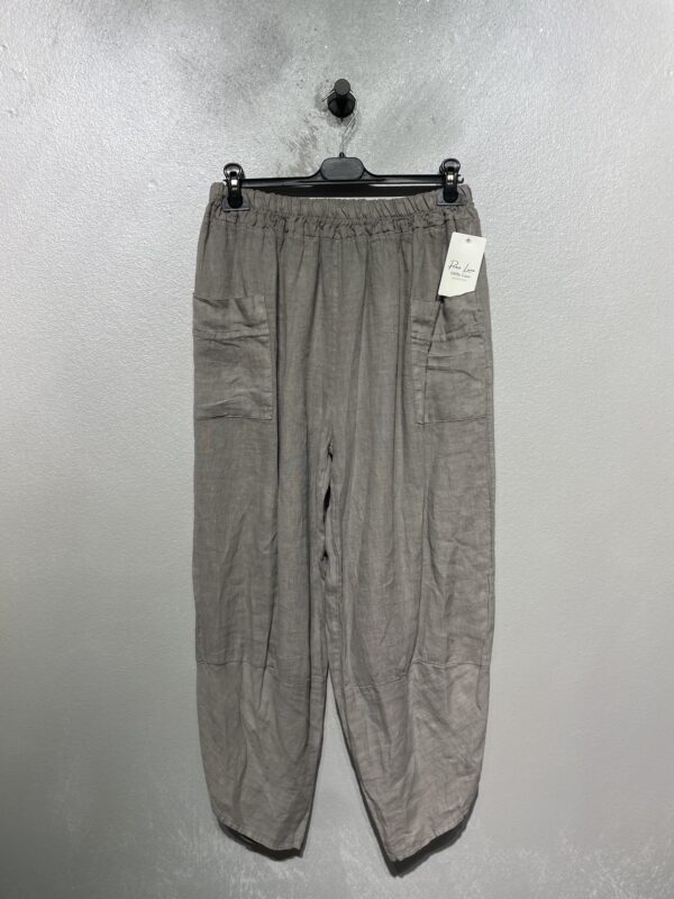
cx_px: 337
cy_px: 450
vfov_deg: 67.3
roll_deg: +0.3
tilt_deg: -5.5
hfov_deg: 53.1
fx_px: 675
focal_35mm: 26
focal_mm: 4.2
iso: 32
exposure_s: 1/172
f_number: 1.6
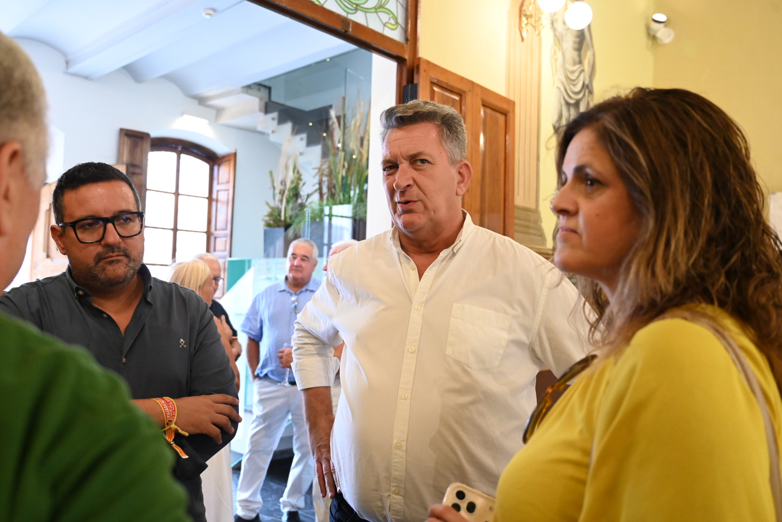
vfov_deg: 42.3
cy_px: 261
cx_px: 391
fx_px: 673
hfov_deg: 60.3
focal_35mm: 31
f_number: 4
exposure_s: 1/250
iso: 6400
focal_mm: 31
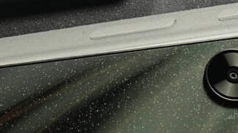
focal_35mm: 298
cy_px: 55
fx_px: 1879
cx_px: 28
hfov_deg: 7.2
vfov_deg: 4.1
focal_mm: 51
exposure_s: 1/200
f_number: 10
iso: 400
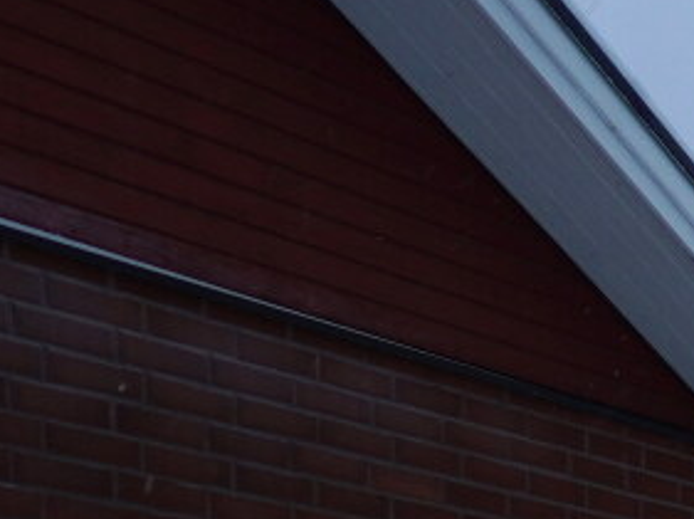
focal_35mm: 111
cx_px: 2608
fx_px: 2223
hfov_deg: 8.8
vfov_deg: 12.1
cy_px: 976
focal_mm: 10
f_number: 4
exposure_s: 1/30
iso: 100
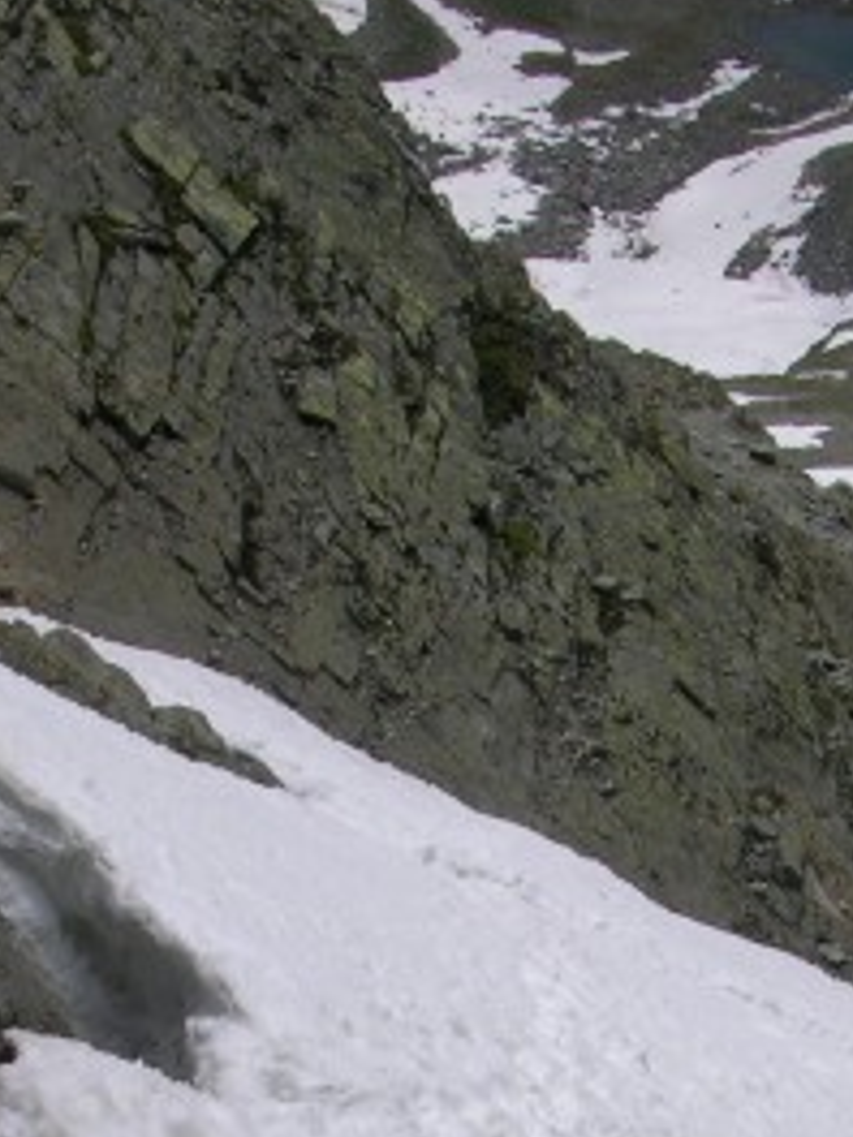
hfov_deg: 14.4
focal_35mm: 102
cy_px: 1382
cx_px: 663
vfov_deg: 18.2
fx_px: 3351
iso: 50
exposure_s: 1/404
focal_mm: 8.9
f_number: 8
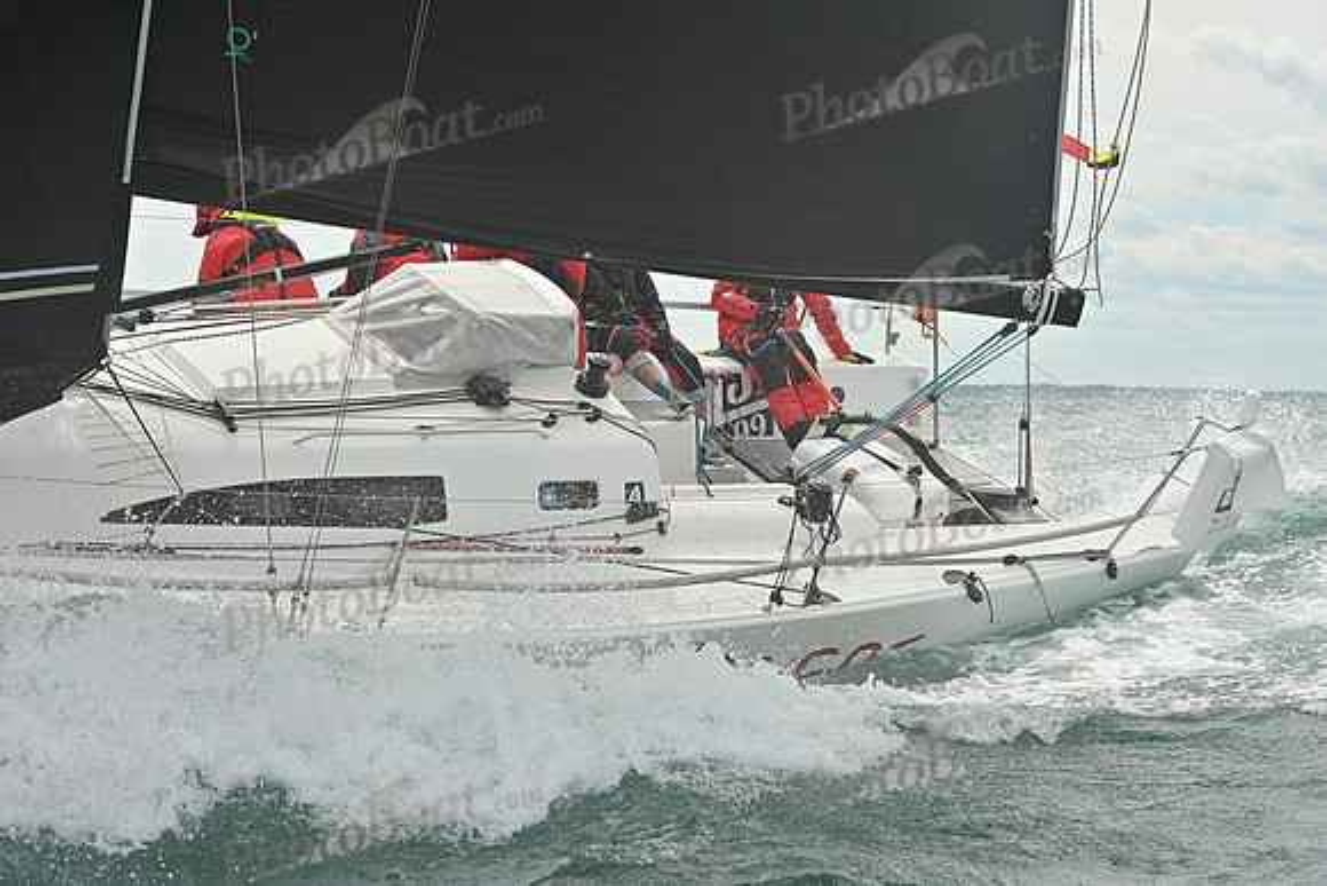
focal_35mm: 82
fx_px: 3023
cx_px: 664
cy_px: 443
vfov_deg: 16.7
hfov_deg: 24.8
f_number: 9
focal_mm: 82
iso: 320
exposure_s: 1/1250
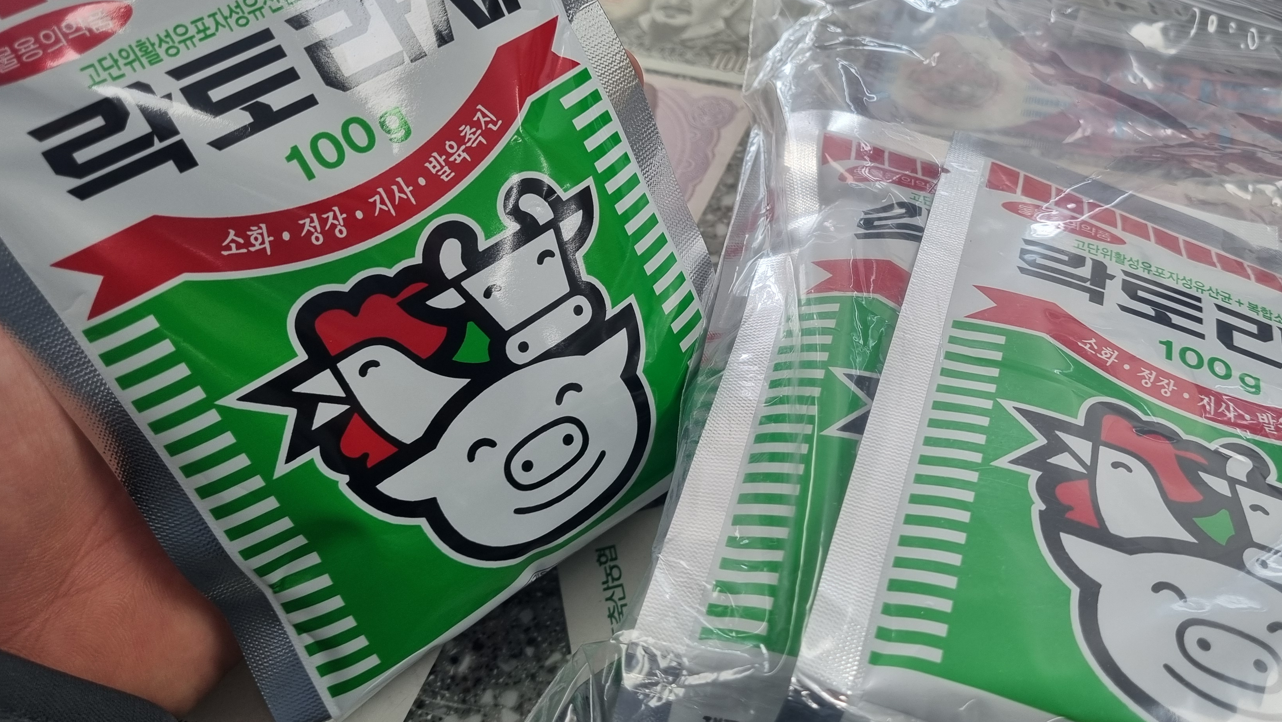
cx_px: 784
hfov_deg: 56.1
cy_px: 320
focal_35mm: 35
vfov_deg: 33.7
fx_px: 1190
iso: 64
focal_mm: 5.4
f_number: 1.8
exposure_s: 1/120
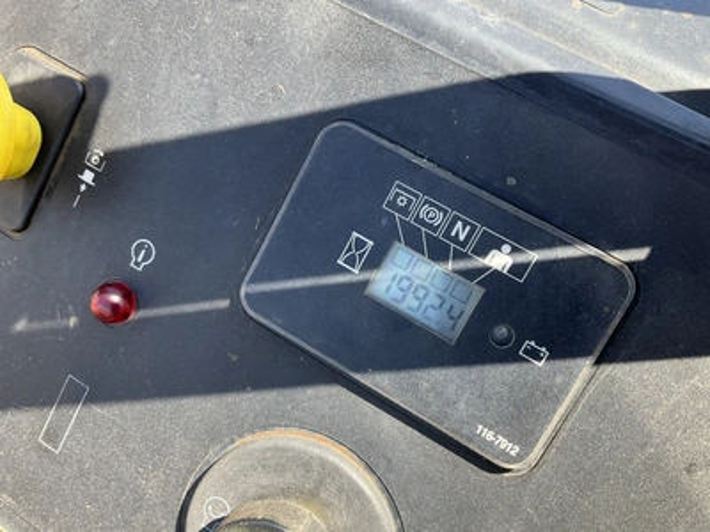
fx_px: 595
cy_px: 266
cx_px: 355
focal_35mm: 29
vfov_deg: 48.2
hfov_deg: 61.7
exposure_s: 1/173
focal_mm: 3
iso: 20
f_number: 1.8
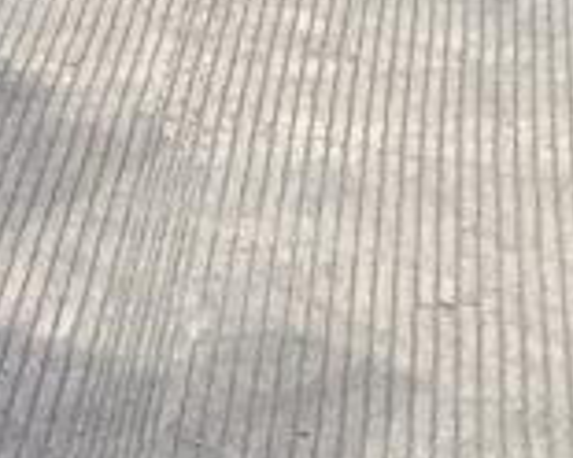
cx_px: -1017
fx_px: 3171
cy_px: -739
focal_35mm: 187
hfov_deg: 8.8
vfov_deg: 7.6
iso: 16
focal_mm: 3
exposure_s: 1/869
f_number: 1.8
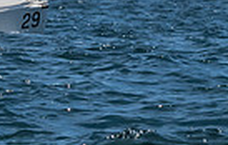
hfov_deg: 2.4
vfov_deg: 1.5
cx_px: -133
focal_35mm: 877
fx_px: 5474
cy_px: -68
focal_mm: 112
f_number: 14
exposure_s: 1/1600
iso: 640
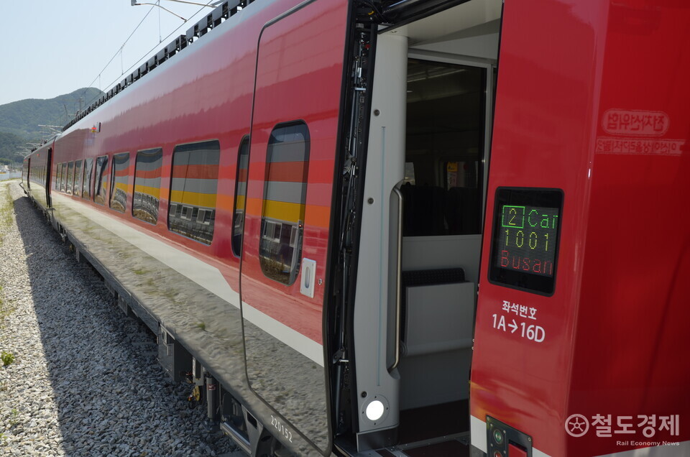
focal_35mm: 36
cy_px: 228
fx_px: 689
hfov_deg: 53.2
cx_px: 345
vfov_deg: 36.7
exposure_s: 1/200
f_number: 9
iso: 100
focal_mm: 24
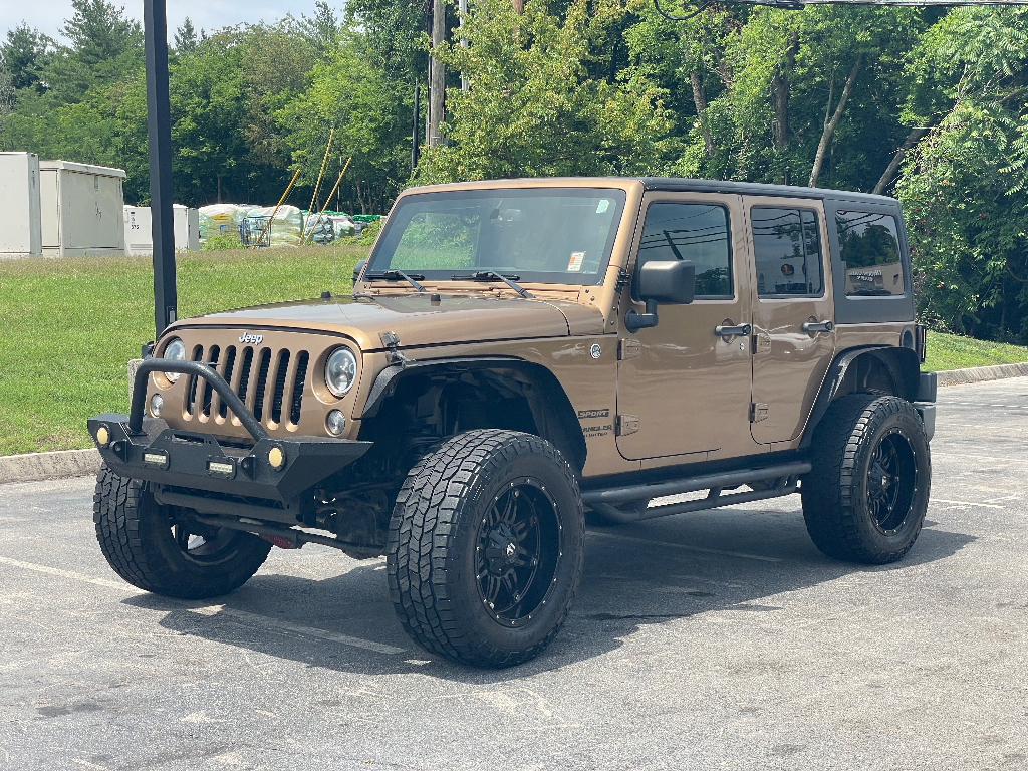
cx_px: 514
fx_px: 1544
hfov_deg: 36.8
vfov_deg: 28.0
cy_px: 386
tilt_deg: -3.4
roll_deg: +1.0
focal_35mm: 52
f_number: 2
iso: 25
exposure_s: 1/872
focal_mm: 6
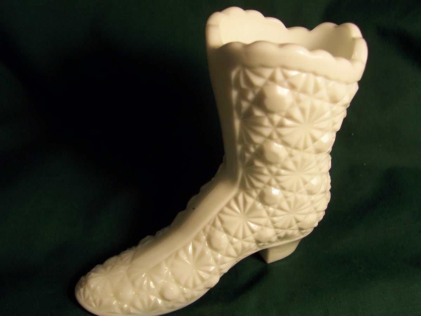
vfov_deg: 38.7
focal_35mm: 37
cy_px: 158
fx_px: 450
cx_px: 210
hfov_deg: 50.1
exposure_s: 1/125
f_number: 2.8
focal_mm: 5.6
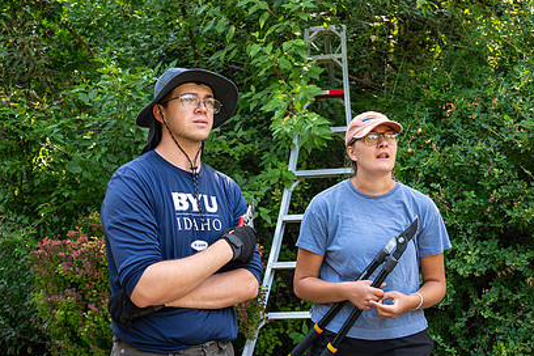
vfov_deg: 28.6
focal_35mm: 47
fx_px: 697
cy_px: 179
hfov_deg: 41.9
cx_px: 282
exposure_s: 1/320
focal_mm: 30
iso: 200
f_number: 3.5
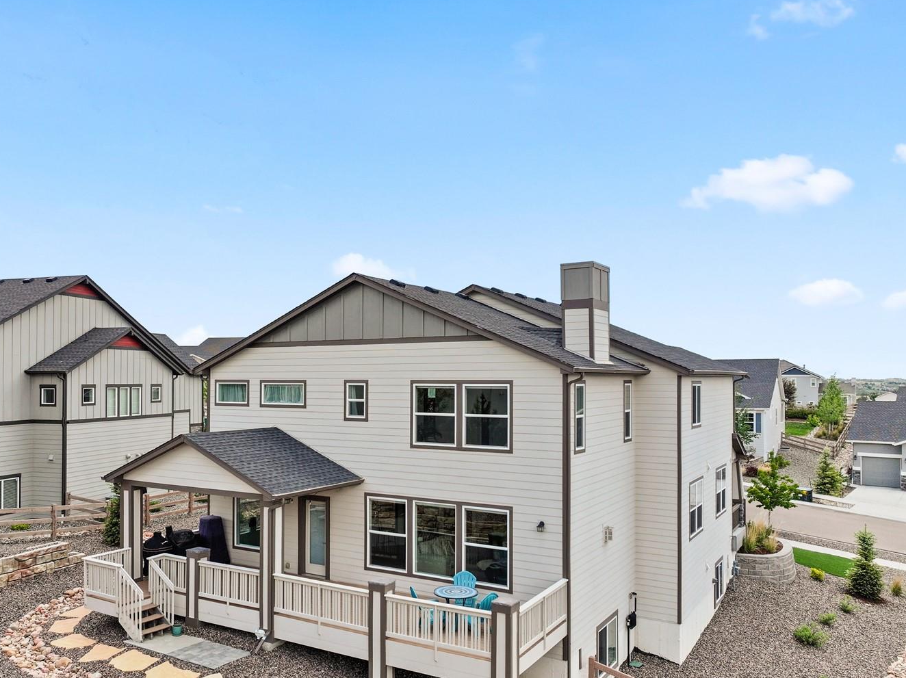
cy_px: 378
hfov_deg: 61.5
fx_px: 758
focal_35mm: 29
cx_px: 395
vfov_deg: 48.1
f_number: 2.8
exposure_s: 1/1600
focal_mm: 12.29
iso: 180
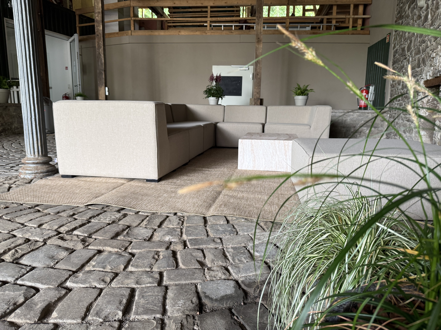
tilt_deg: -9.4
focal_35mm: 24
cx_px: 220
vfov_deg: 56.8
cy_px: 165
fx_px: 306
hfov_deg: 71.6
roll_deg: -0.9
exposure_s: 1/104
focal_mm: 6.76
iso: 200
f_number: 1.78
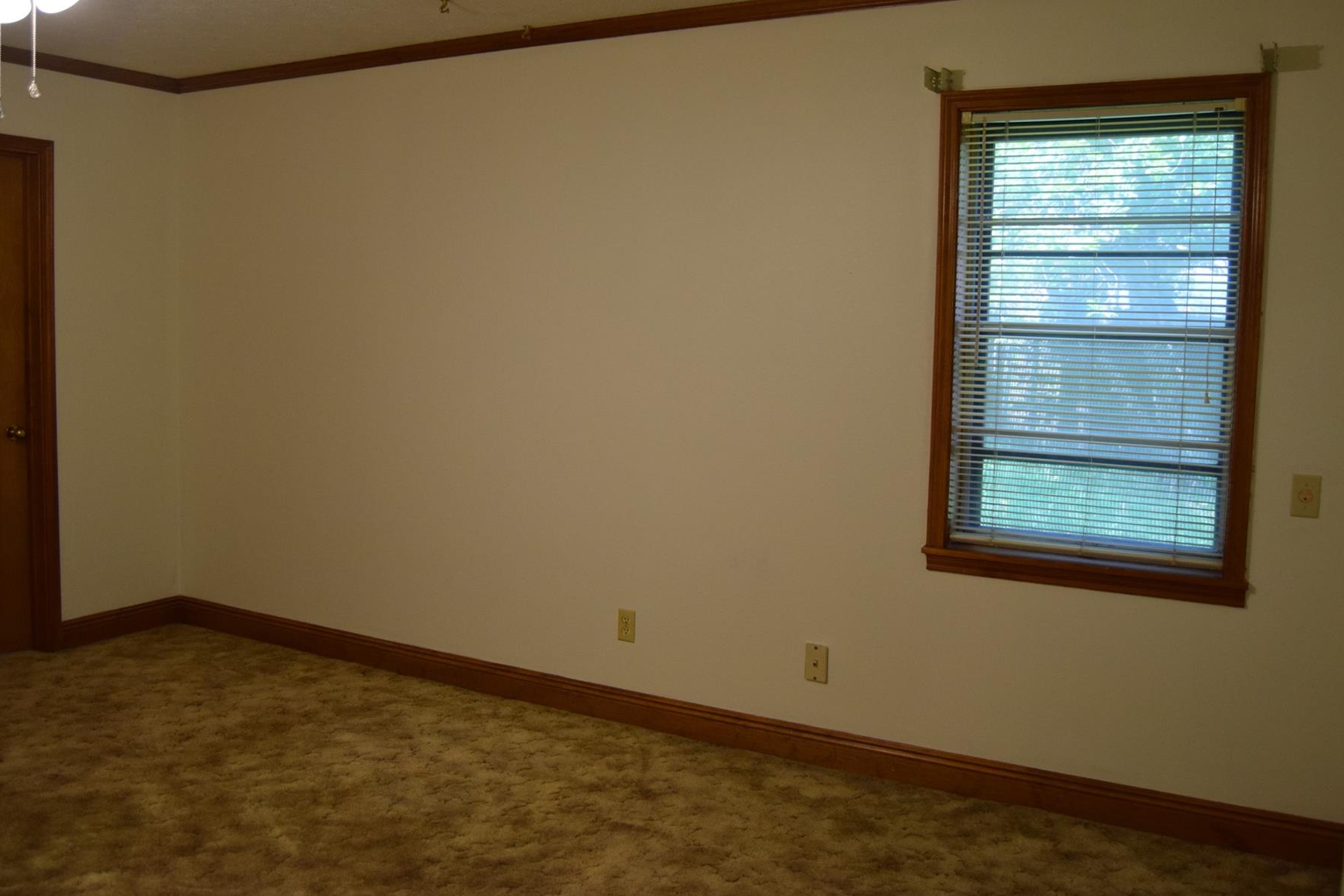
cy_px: 394
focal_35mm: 31
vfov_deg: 42.2
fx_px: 1157
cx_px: 643
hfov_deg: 60.3
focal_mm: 18
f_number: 3.5
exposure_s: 1/60
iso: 800
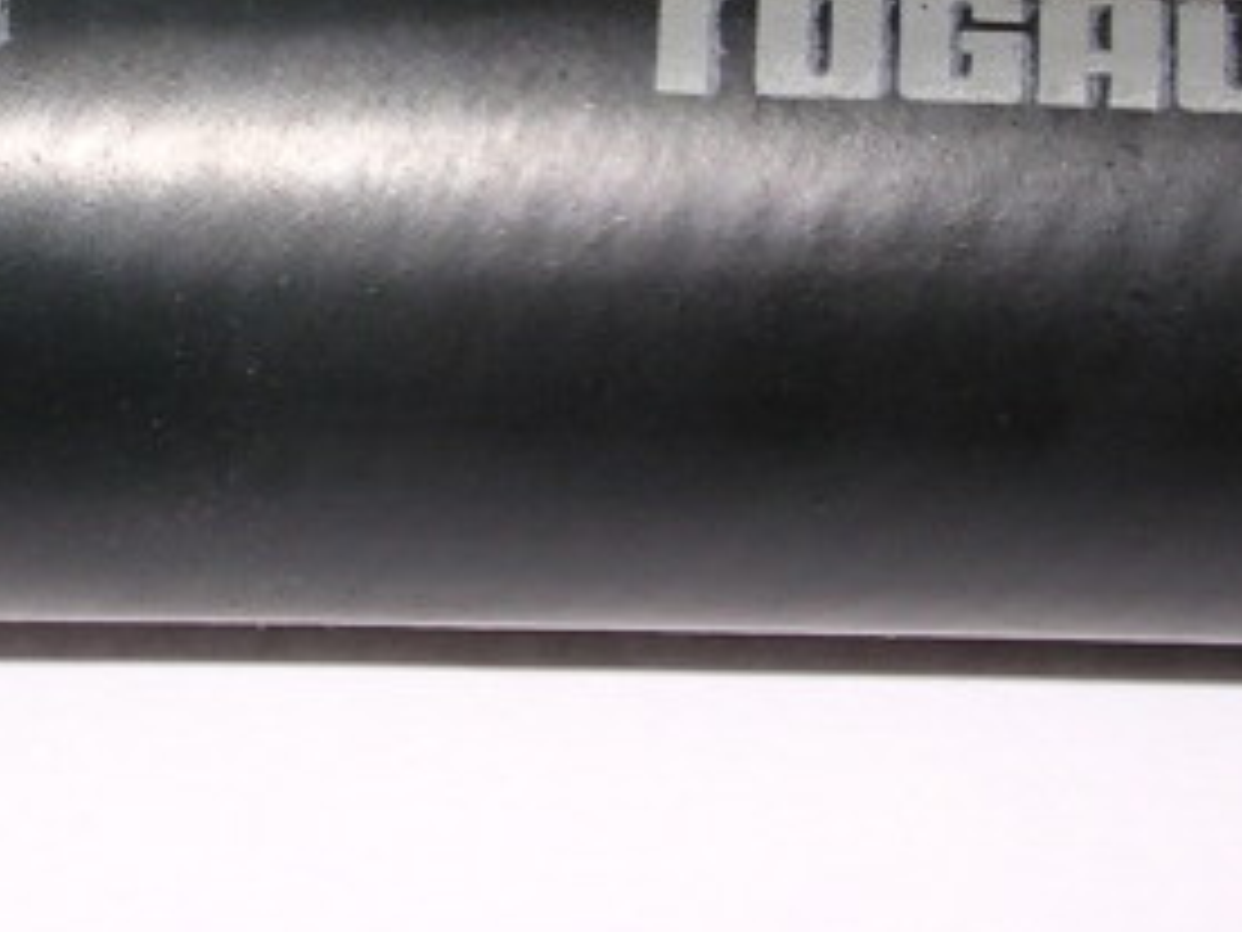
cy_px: 90
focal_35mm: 88
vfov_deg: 16.6
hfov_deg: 21.8
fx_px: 3157
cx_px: 140
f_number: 5.6
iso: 100
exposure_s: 1/60.1
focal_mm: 5.8
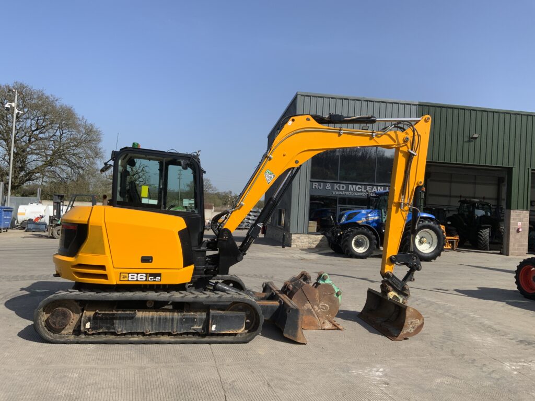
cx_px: 268
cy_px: 200
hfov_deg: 61.7
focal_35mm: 29
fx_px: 448
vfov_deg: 48.2
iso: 16
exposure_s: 1/2058
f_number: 1.8
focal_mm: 3
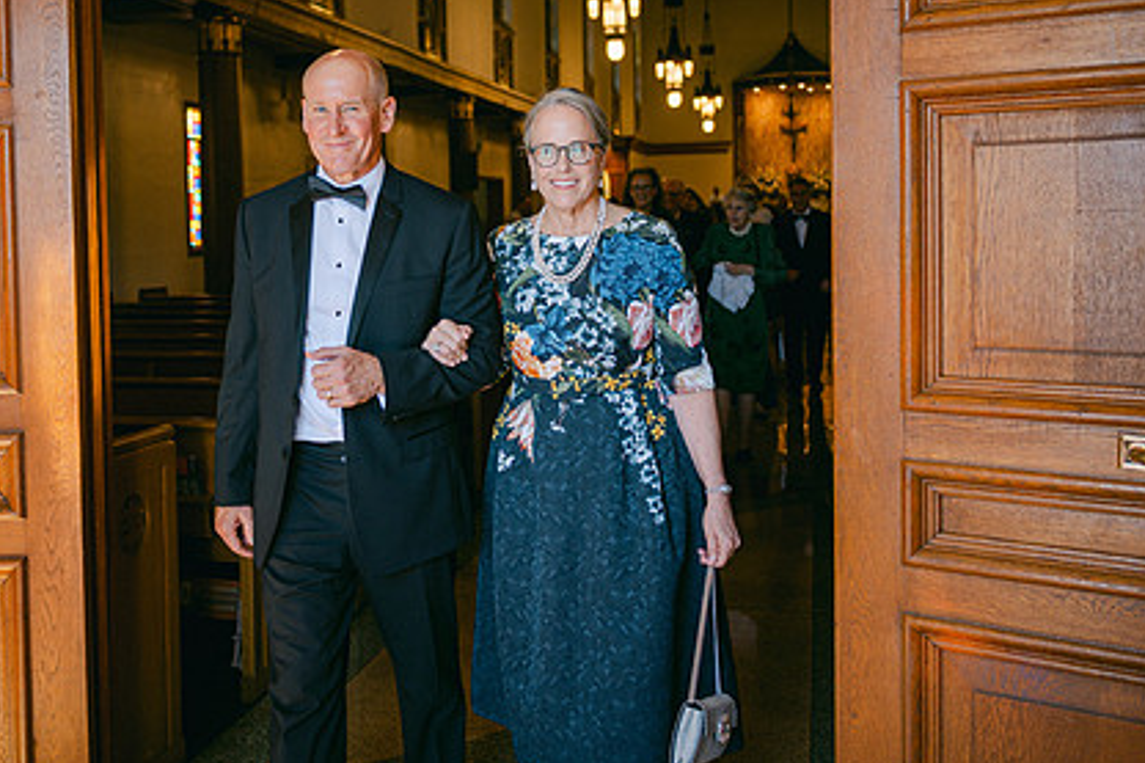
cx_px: 457
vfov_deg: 34.0
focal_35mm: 39
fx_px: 1240
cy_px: 273
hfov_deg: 49.3
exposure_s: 1/200
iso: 125
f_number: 2.8
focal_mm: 28
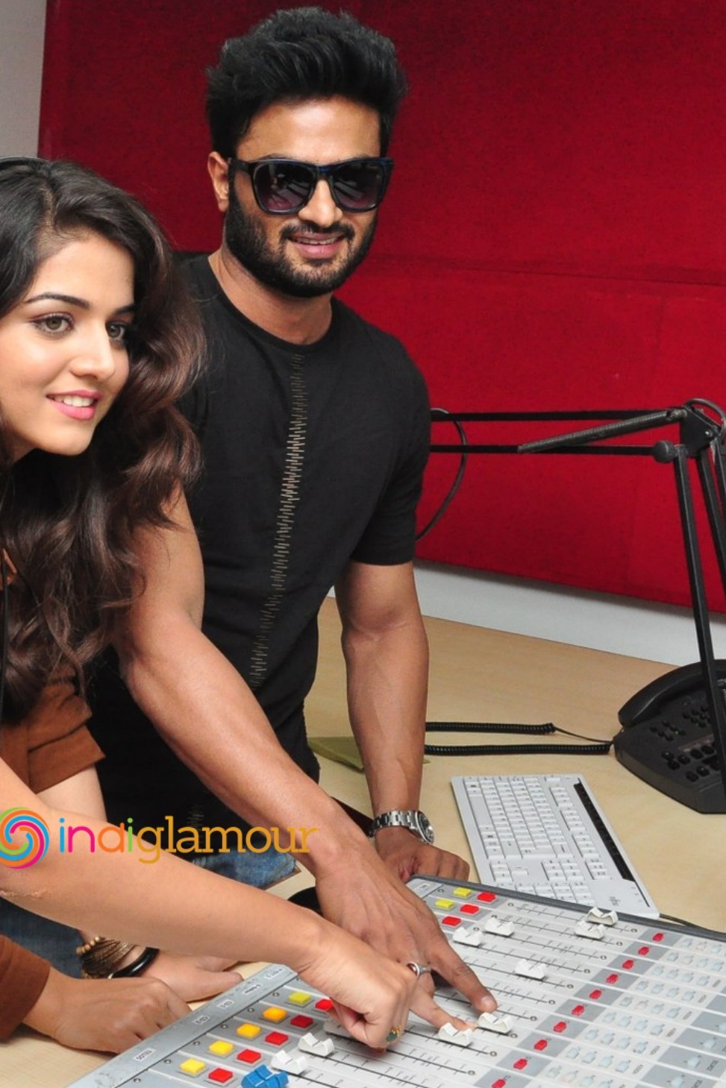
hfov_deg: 26.0
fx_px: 1542
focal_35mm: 51
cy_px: 541
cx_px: 152
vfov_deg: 38.9
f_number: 11
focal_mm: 22
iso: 1600
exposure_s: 1/125
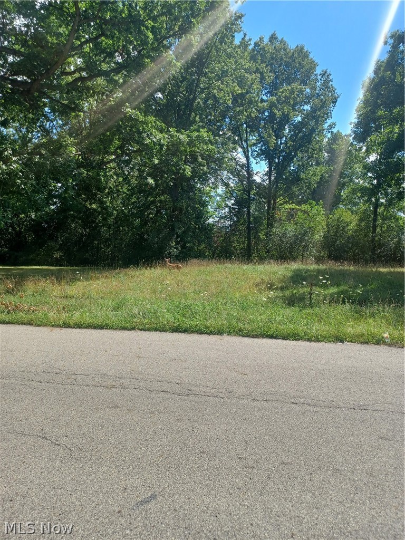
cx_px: 202
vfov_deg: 69.4
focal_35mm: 25
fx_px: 390
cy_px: 270
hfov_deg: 54.9
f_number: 1.8
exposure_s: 1/221
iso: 32
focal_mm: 4.6
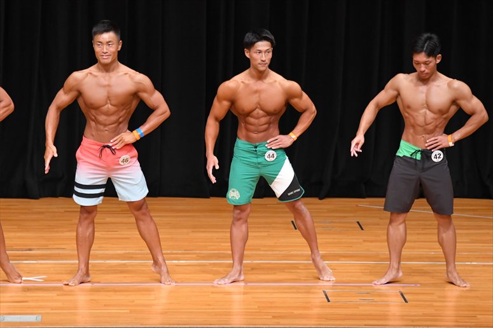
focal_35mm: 255
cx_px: 246
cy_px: 164
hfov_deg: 8.1
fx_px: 3490
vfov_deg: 5.4
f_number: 5.6
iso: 4000
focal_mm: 170
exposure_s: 1/400
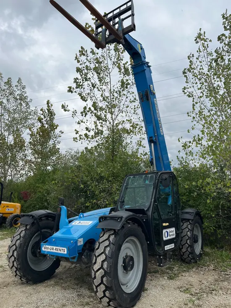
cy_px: 154
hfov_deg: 53.1
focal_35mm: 26
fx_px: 231
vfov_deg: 67.3
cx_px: 116
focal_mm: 5.1
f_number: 1.6
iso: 50
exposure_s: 1/2632
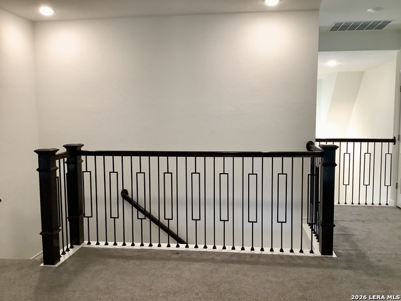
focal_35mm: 31
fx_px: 359
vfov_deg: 45.4
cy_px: 150
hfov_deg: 58.4
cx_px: 200
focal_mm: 3.3
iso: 125
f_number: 2.4
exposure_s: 1/60
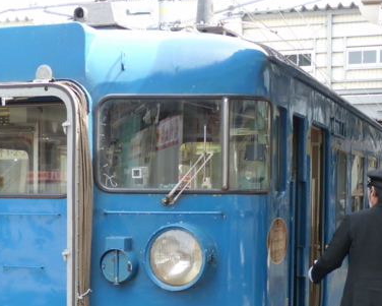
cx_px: 140
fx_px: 939
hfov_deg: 22.9
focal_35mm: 83
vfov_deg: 18.3
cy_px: 244
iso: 125
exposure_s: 1/100
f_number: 3
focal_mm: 7.1
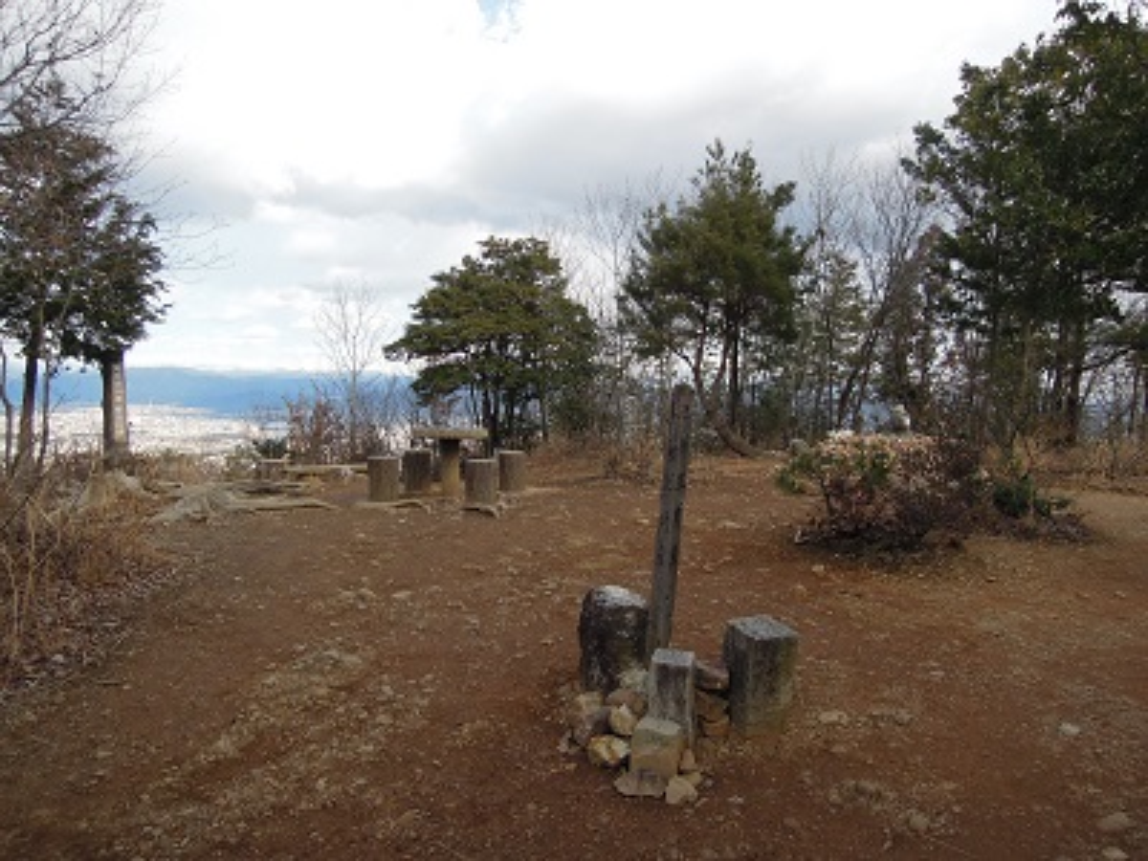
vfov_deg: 56.8
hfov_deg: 71.6
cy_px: 430
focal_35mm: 24
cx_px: 574
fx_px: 796
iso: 160
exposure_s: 1/1000
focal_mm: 4.3
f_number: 2.8
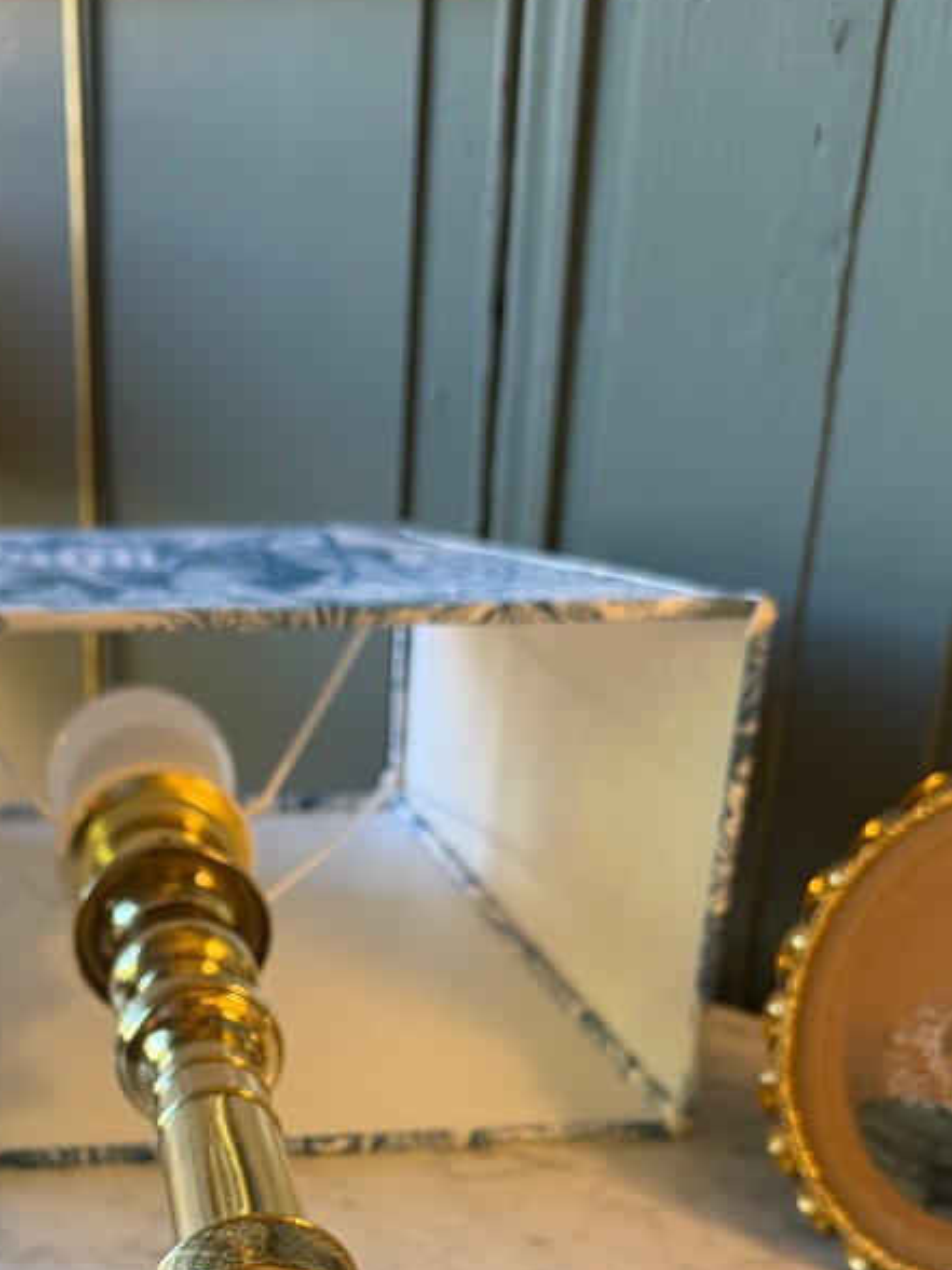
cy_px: 1143
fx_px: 1797
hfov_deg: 29.4
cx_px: 300
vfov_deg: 36.5
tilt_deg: -29.7
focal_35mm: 49
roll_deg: -1.5
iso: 200
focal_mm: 6.76
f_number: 1.78
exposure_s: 1/100
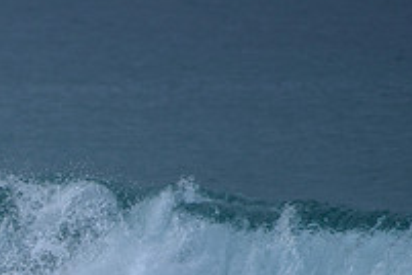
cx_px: -98
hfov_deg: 1.4
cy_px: 315
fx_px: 16799
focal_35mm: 1468
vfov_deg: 0.9
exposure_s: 1/2000
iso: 200
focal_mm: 500
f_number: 5.6
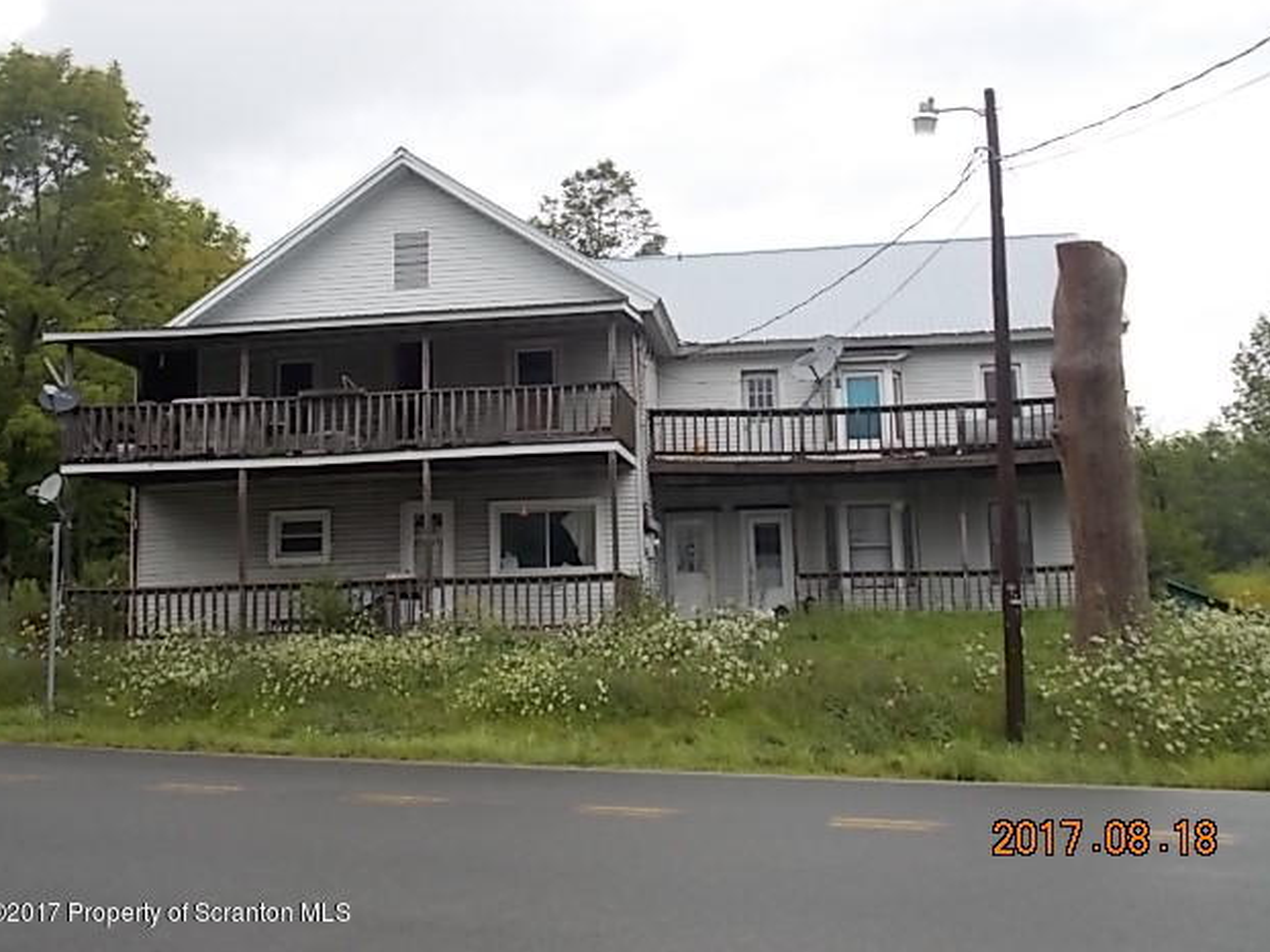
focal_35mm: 35
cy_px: 464
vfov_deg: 40.7
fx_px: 1284
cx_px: 629
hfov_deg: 52.6
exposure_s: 1/400
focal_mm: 6.1
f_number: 3.4
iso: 80
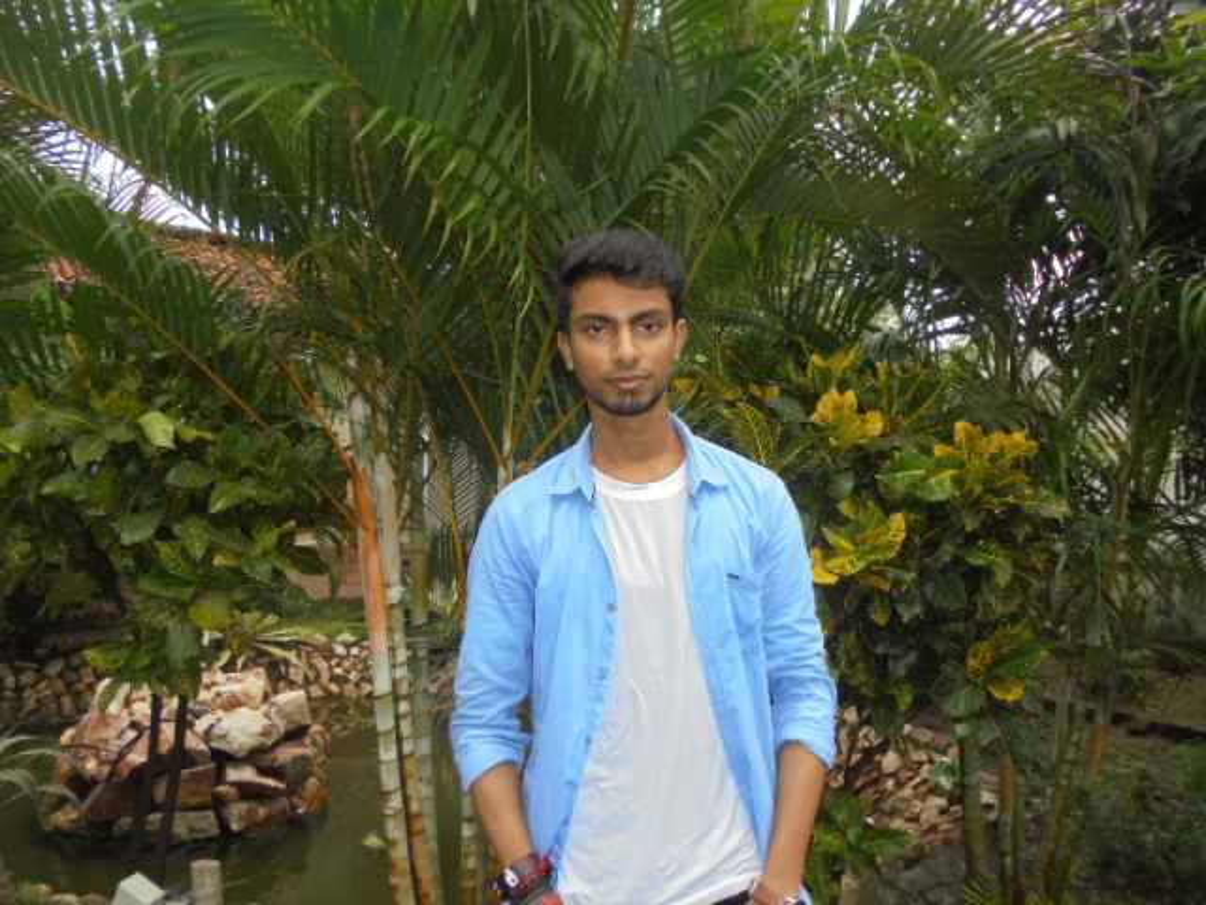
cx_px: 603
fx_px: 906
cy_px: 452
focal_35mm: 26
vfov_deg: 53.1
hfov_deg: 67.3
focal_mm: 4.6
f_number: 3.5
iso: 100
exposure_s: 1/125
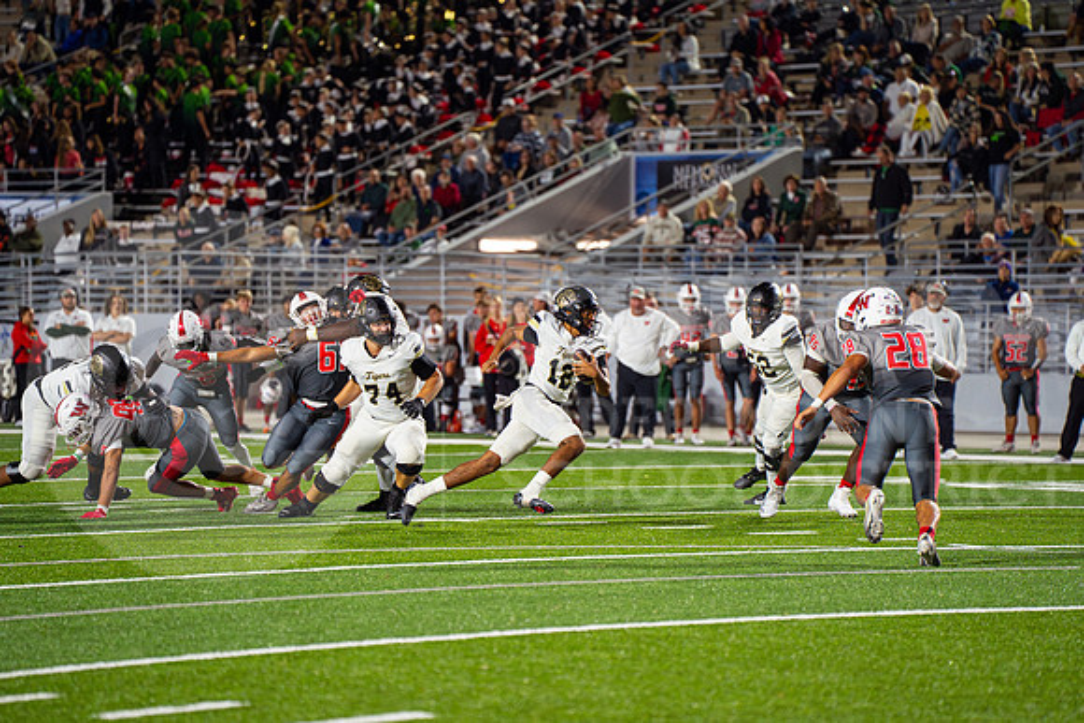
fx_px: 5421
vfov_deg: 7.6
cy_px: 362
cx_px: 542
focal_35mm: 180
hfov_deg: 11.4
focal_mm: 180
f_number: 3.2
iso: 2500
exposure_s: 1/1250
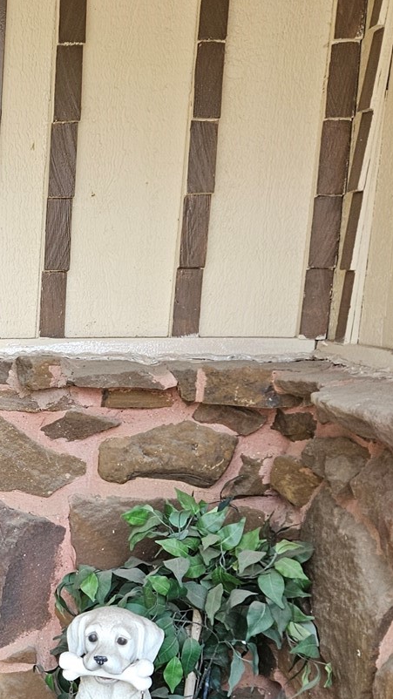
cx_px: -224
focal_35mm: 64
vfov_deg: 32.1
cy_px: 541
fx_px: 1186
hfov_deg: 16.8
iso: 64
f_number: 1.8
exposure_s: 1/120
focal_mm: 5.4
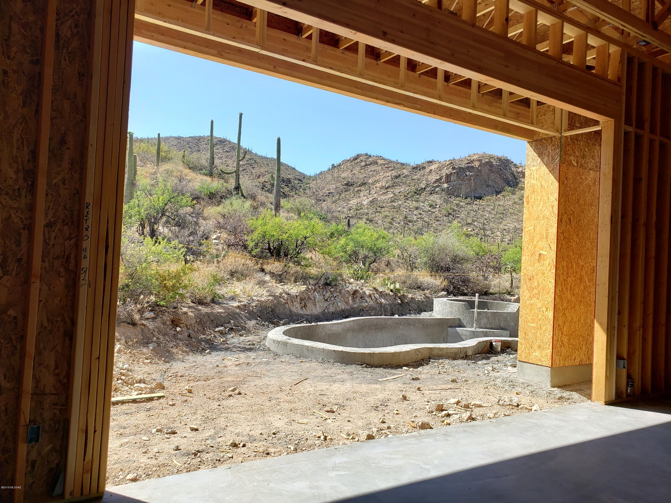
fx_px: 504
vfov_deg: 53.1
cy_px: 252
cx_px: 336
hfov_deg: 67.3
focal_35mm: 26
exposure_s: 1/927
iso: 50
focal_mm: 4.3
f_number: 2.4
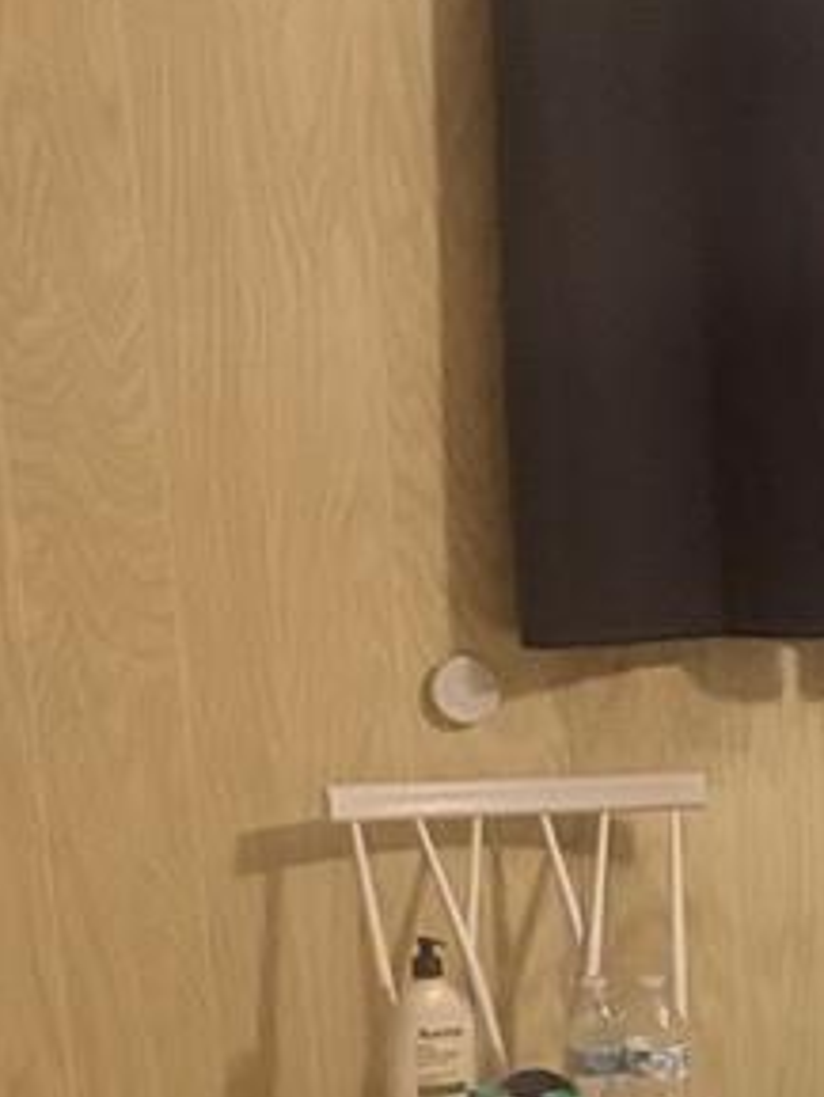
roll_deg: -1.1
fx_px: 3425
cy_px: 1401
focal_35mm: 108
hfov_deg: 12.8
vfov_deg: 17.2
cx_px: 1337
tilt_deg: -19.5
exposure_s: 1/60
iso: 500
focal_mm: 5.96
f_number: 1.6
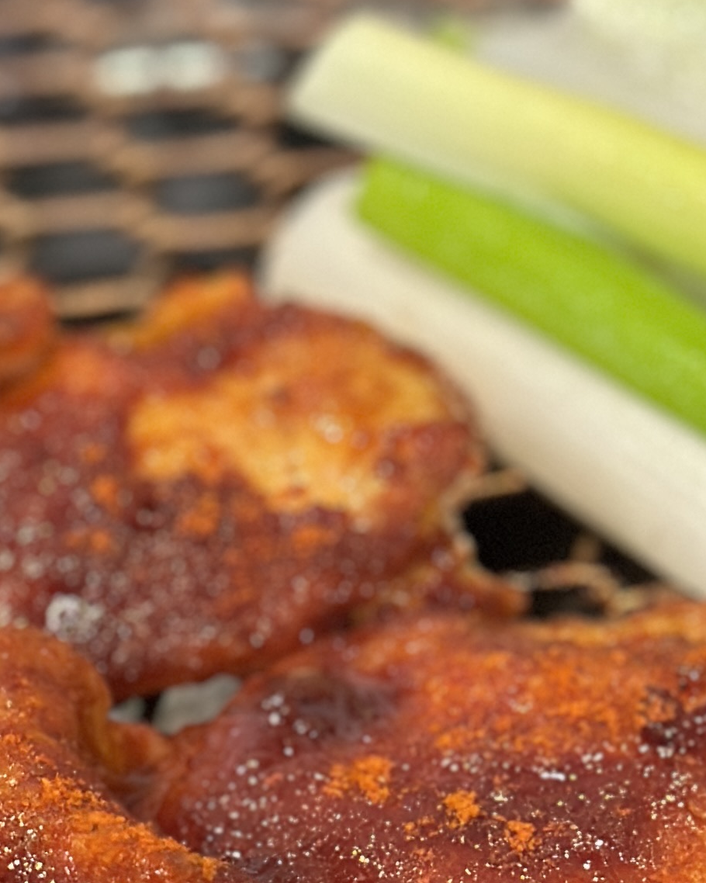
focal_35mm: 166
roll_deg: +0.6
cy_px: 70
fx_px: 4337
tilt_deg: -28.5
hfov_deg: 9.3
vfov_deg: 11.5
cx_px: 477
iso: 320
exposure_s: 1/40
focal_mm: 6.86
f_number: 1.78
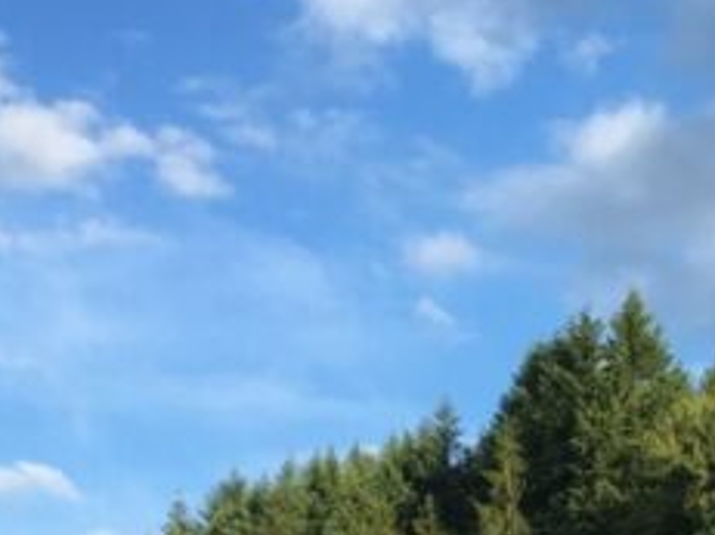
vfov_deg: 10.3
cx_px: 687
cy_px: 1047
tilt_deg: +2.4
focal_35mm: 133
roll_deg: -0.7
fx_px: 2746
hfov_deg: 14.6
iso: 25
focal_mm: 4.15
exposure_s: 1/754
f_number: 2.2
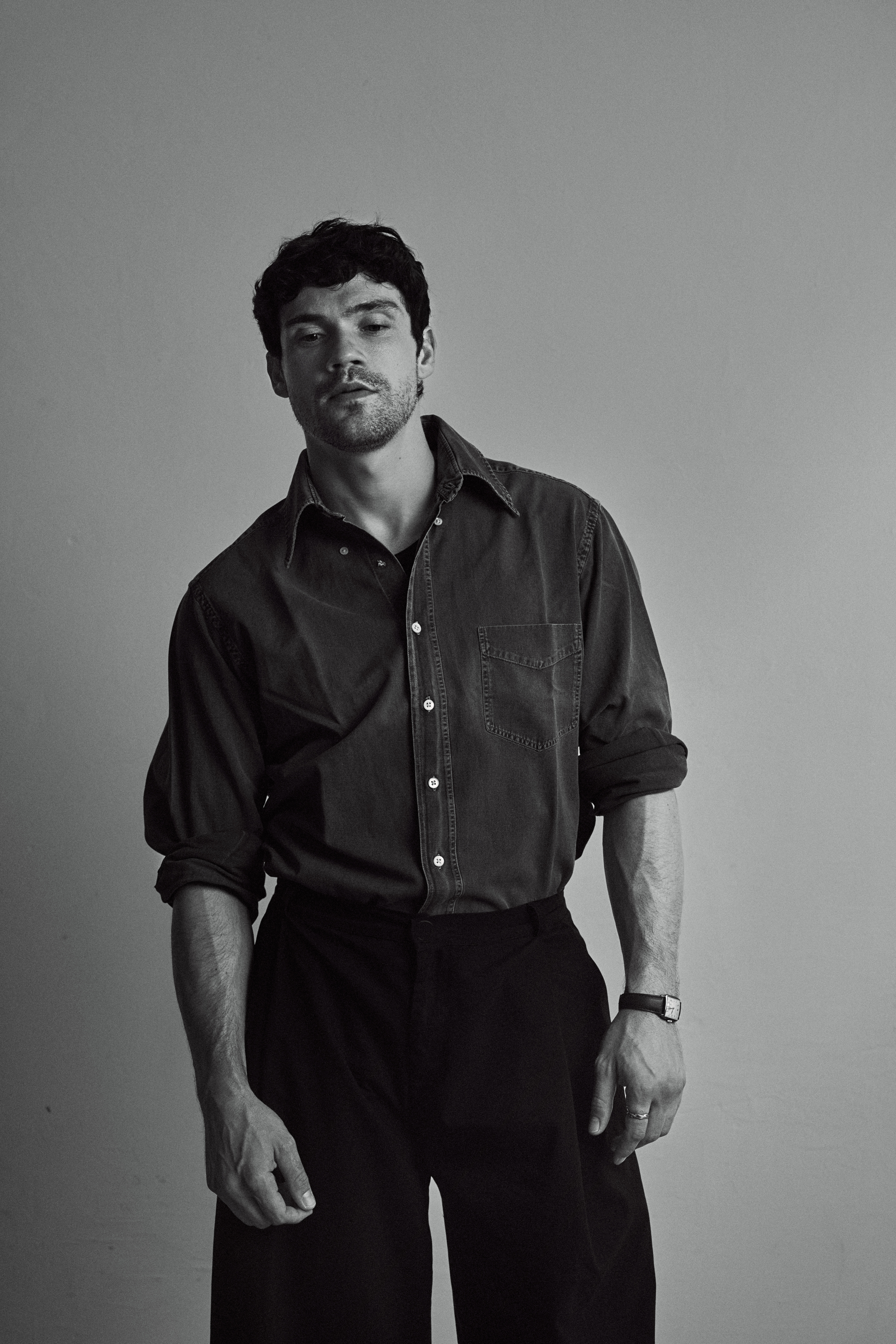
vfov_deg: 30.5
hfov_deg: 20.6
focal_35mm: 66
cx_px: 448
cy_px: 672
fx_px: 2464
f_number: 5.6
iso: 500
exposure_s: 1/200
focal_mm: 66
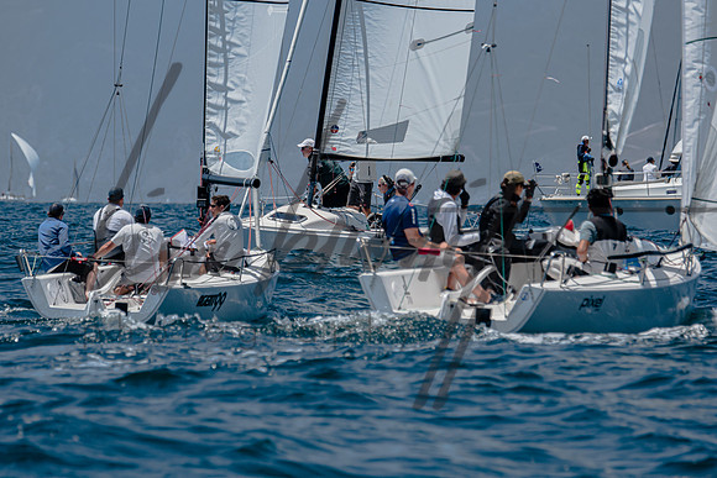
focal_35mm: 480
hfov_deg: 4.3
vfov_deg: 2.9
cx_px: 352
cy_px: 239
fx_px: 9567
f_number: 5.6
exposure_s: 1/2000
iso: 200
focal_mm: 310
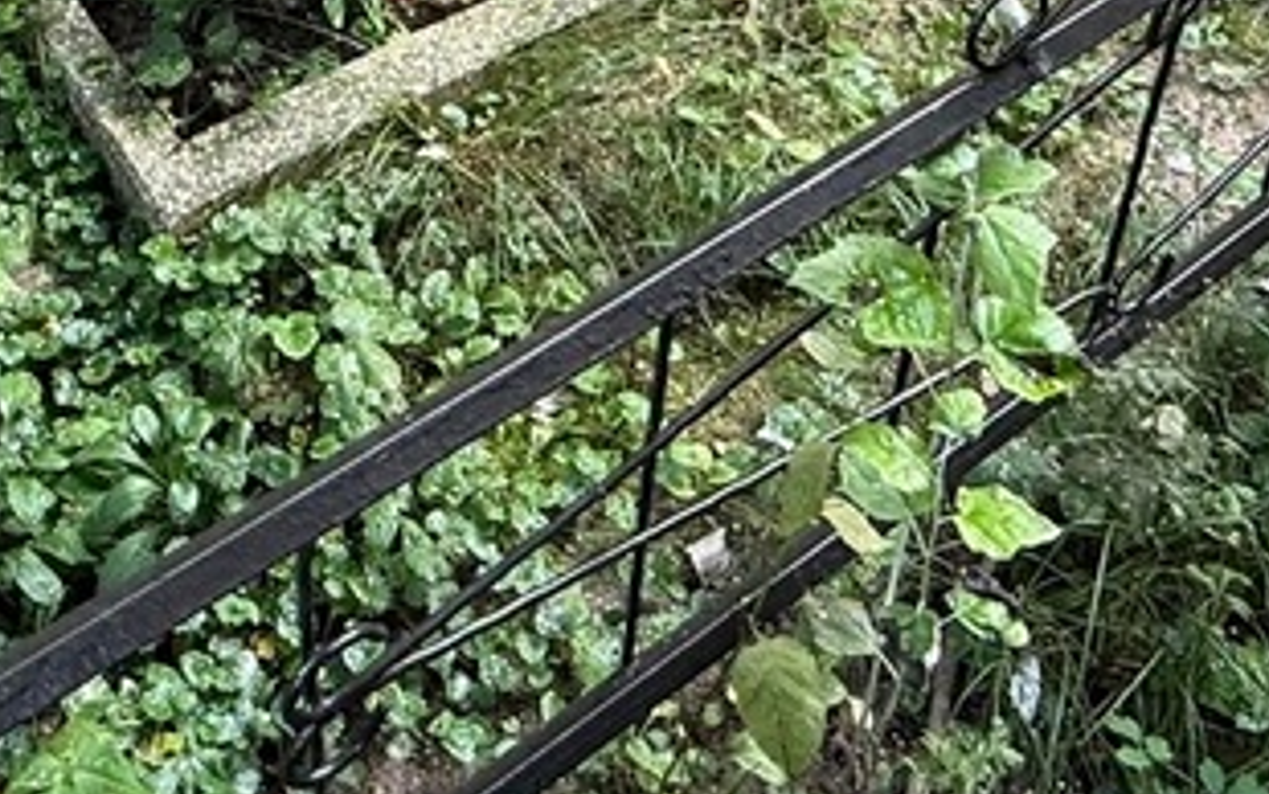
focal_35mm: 49
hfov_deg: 40.2
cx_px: 368
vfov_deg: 22.0
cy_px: -385
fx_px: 1695
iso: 125
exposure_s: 1/99
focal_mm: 2.22
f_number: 2.2
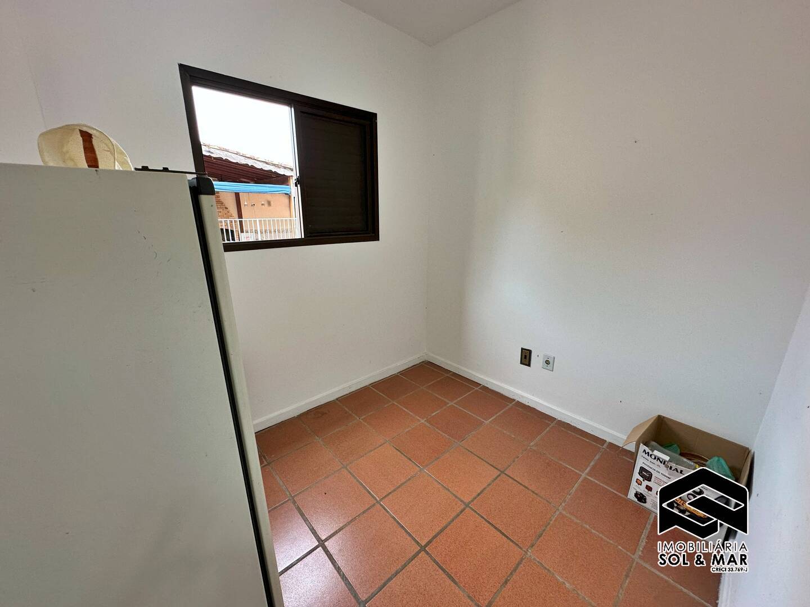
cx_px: 405
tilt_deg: -15.3
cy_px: 304
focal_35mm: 14
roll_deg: +0.0
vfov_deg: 85.7
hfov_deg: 102.1
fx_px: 328
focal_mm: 2.22
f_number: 2.2
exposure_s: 1/120
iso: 160
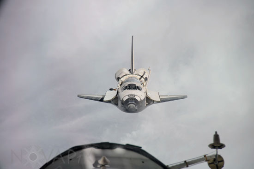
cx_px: 127
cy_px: 84
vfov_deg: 11.4
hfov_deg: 17.1
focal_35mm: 120
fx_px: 846
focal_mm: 120
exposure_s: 1/2000
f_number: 5.6
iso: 200
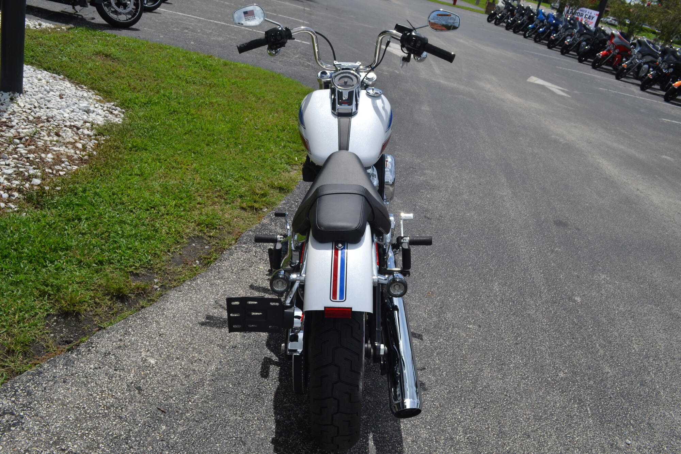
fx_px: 624
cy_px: 227
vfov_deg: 40.0
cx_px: 340
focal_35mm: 33
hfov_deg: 57.2
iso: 100
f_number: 9
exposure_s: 1/320
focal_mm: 22
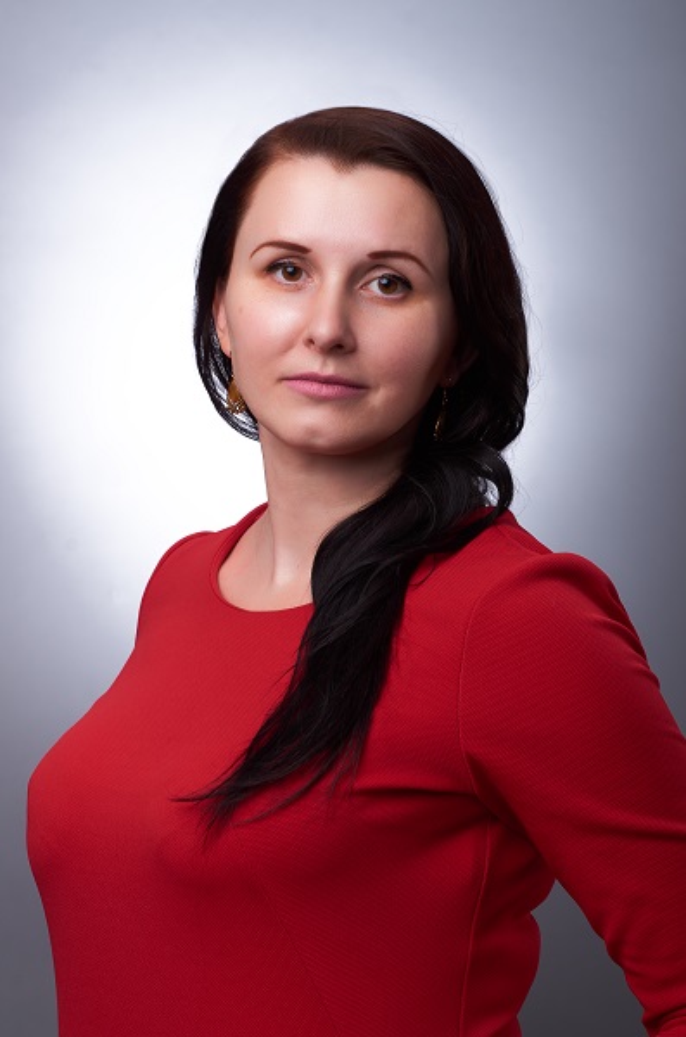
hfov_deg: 6.7
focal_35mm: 202
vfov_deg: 10.2
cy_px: 518
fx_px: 5818
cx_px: 343
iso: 100
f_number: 9
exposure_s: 1/160
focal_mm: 135
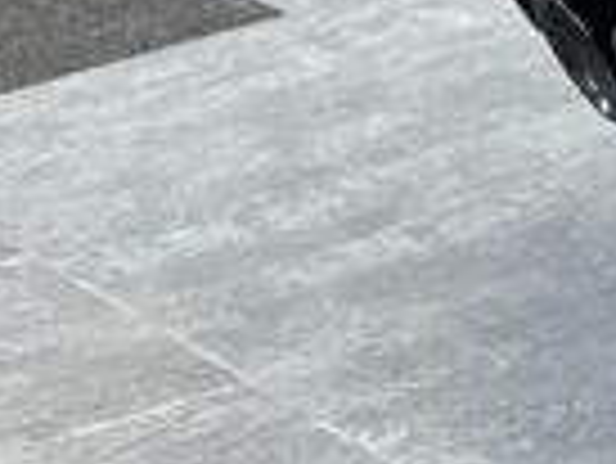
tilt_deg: -11.5
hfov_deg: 8.3
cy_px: -500
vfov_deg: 7.9
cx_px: 2145
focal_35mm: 179
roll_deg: +1.2
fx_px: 3188
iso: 200
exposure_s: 1/100
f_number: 1.78
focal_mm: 6.86
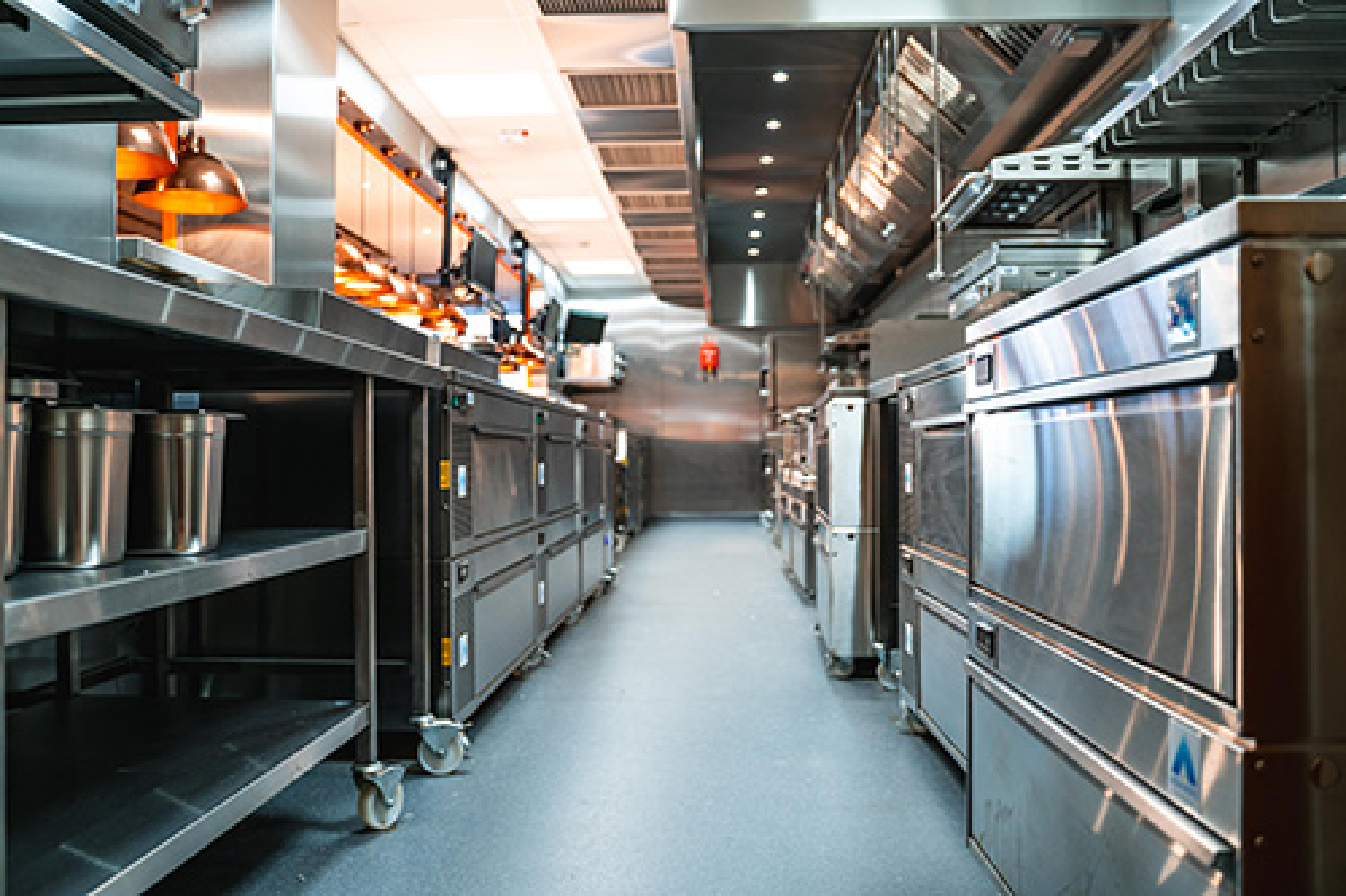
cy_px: 448
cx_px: 673
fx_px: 1084
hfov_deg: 63.7
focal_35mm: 29
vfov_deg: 44.9
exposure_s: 1/125
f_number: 3.2
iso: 800
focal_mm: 29
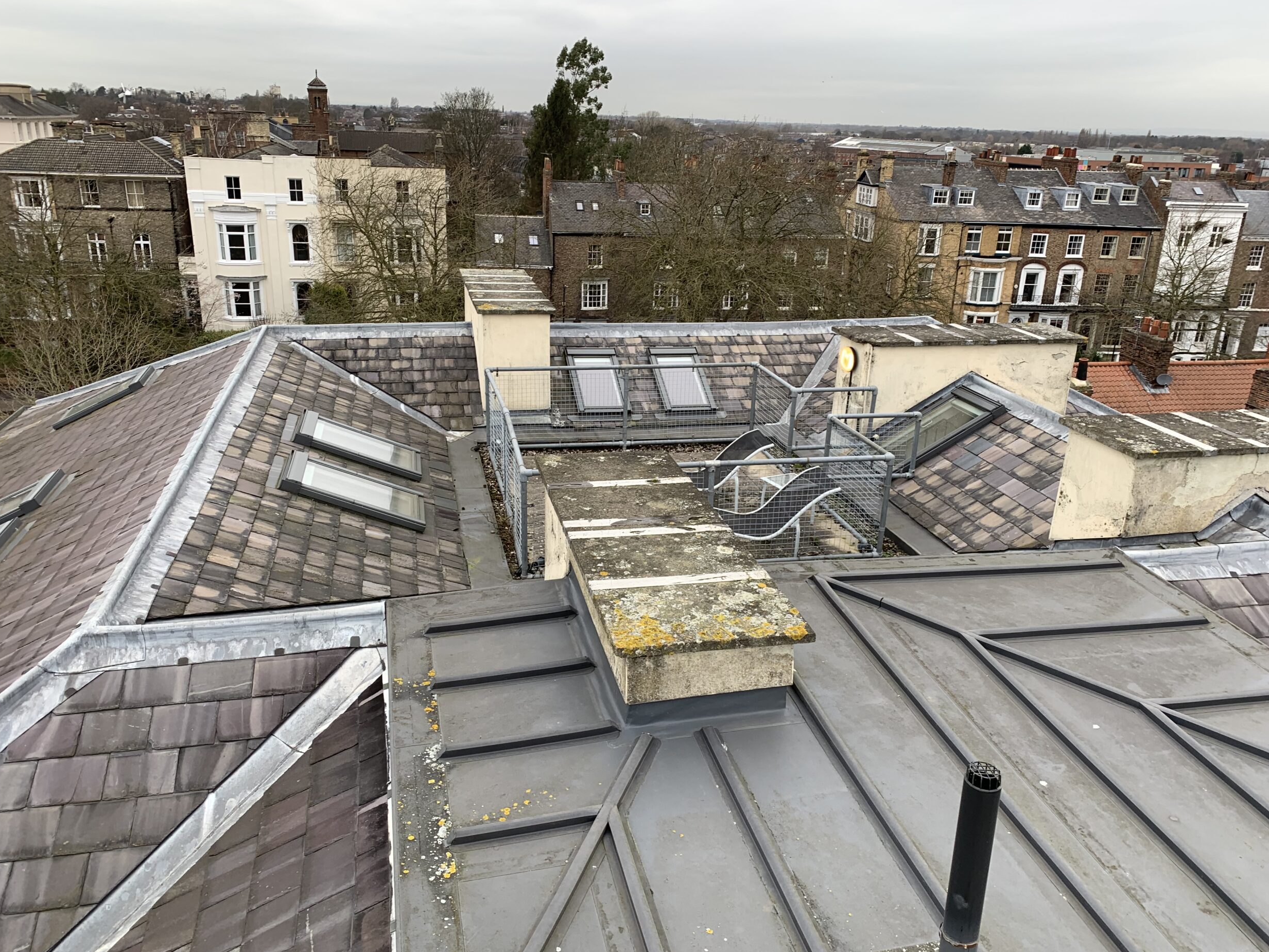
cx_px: 635
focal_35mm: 27
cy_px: 476
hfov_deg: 65.3
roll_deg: -3.3
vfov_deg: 51.4
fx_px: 990
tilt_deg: -18.1
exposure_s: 1/172
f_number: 1.8
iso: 25
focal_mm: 4.25
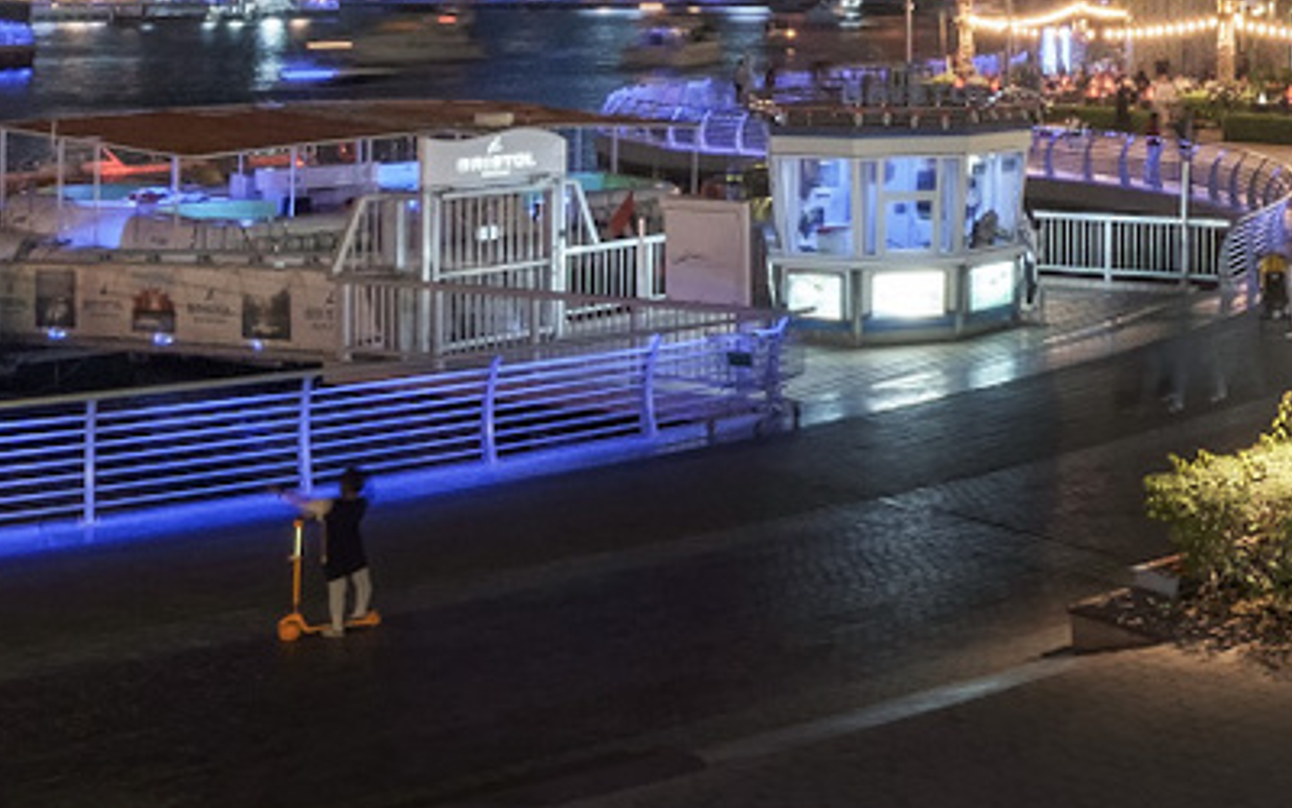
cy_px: -94
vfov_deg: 22.2
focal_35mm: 55
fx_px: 1937
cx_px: 1696
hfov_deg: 29.4
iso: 320
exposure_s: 1.2
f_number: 11
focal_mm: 8
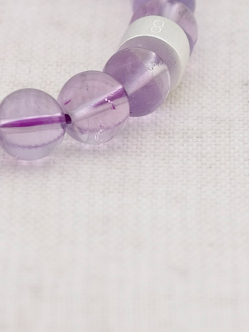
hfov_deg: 17.4
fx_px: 815
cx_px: 124
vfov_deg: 23.0
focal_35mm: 85
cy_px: 166
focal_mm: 22.48
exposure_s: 1/185
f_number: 16
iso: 50
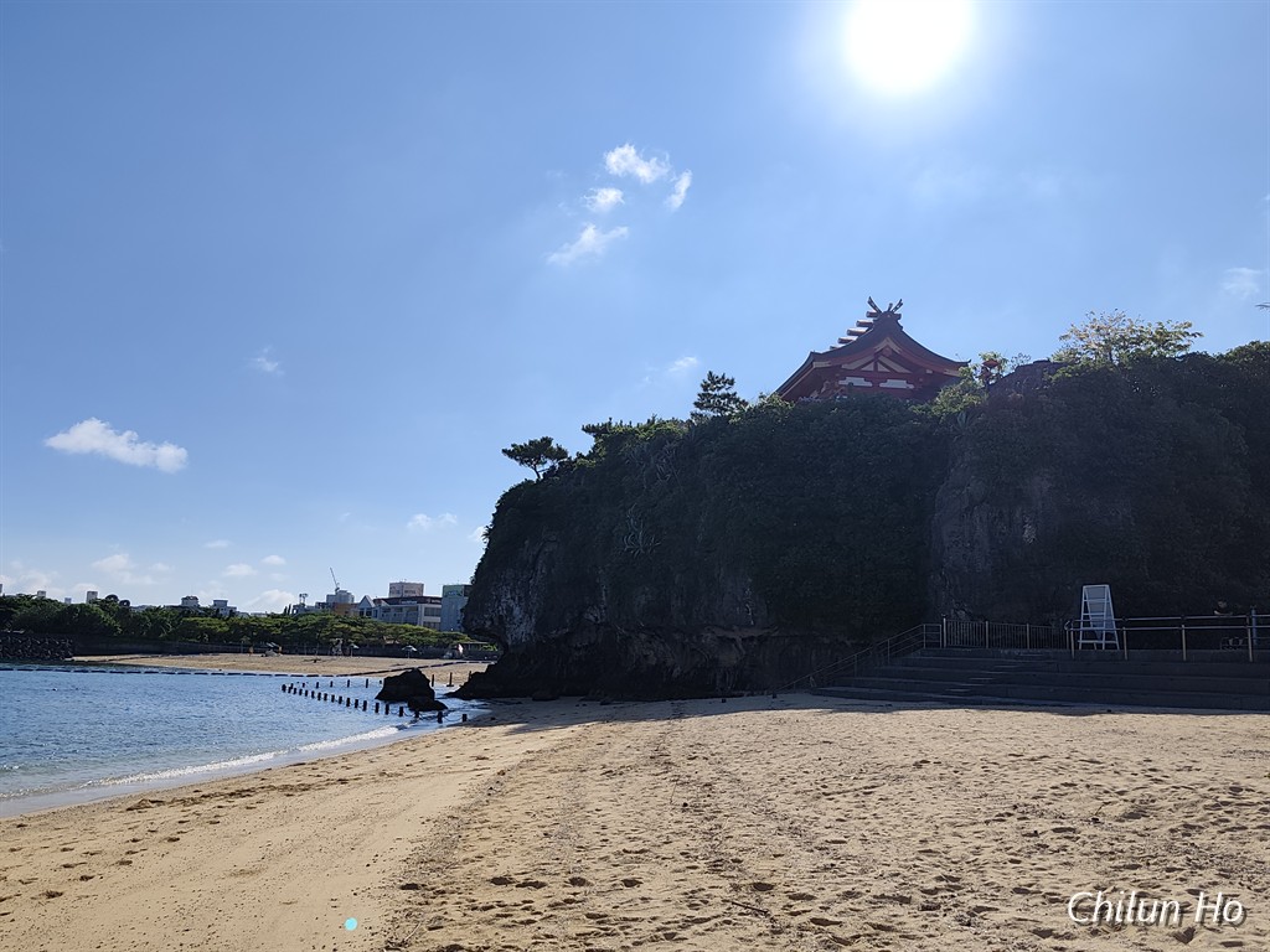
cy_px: 476
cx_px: 635
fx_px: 1101
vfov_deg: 46.8
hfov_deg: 60.0
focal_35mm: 30
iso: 50
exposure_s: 1/1722
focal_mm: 6.07
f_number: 1.7
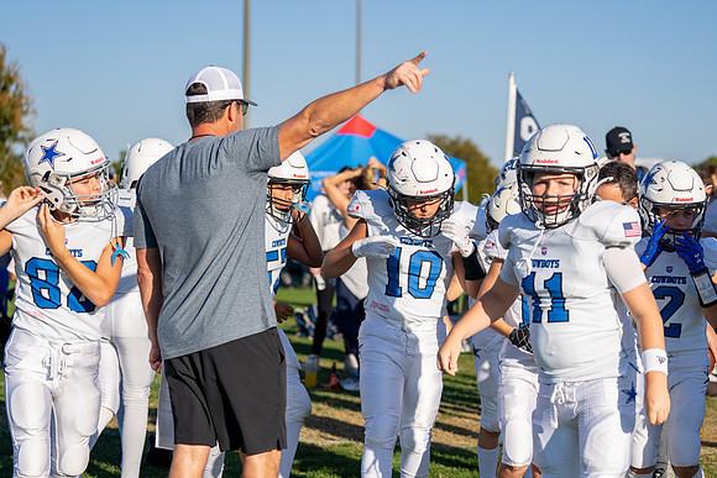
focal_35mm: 82
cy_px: 233
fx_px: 1641
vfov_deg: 16.6
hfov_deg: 24.6
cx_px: 413
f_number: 2.8
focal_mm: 70
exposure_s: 1/6400
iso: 320
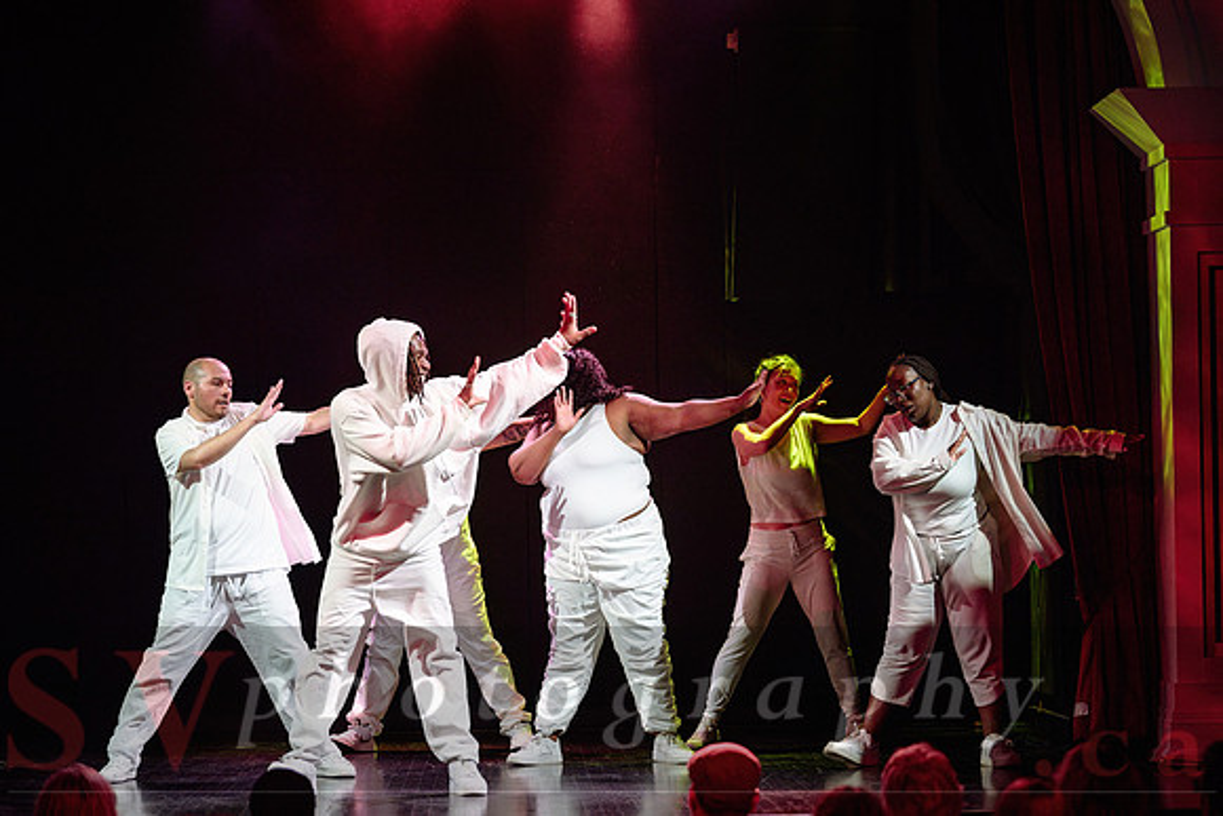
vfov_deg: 11.4
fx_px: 4102
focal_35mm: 121
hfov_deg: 17.0
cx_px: 612
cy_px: 438
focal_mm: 110
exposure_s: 1/250
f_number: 2.8
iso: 1600
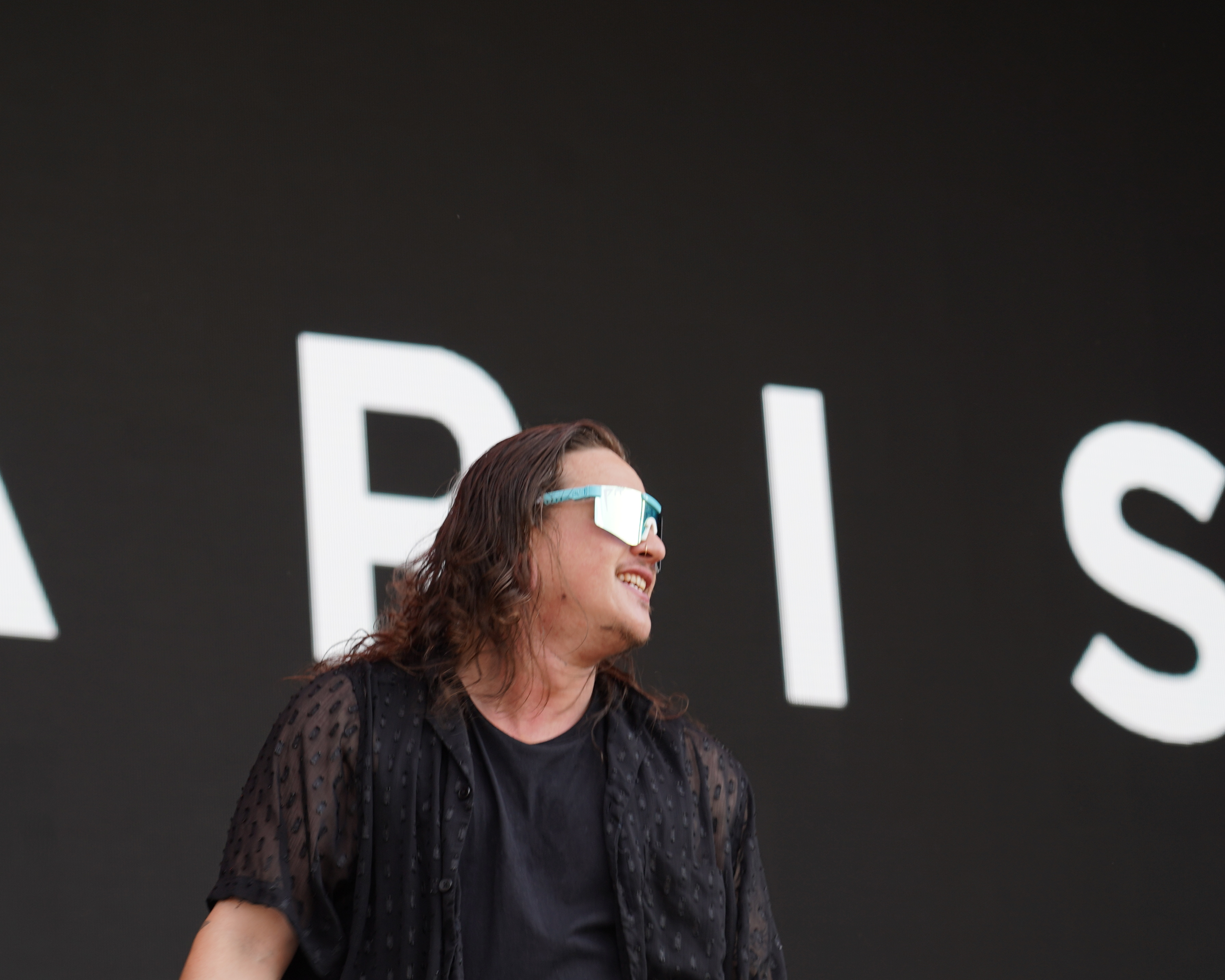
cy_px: 558
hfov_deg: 11.7
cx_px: 494
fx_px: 5983
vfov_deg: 9.4
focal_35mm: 165
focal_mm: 105
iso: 100
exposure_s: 1/200
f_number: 5
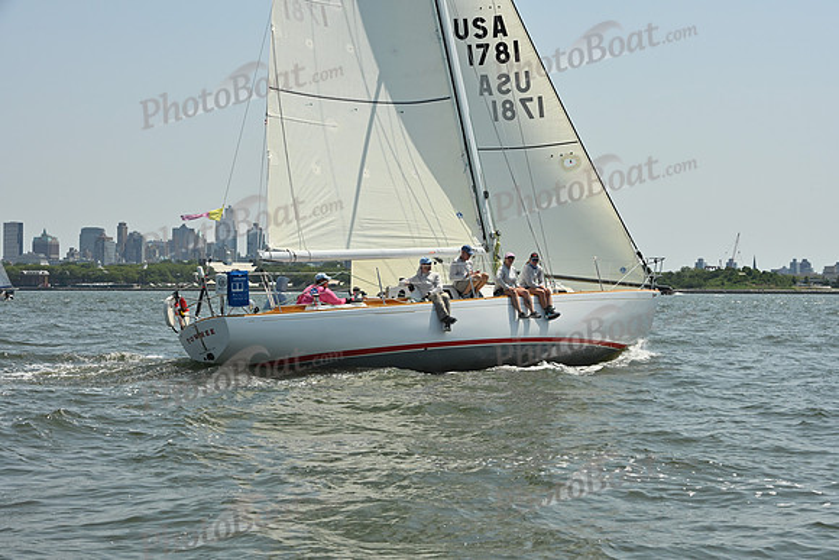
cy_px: 280
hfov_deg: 28.8
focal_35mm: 70
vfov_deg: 19.5
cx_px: 420
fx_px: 1632
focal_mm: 70
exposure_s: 1/1250
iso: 320
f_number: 11
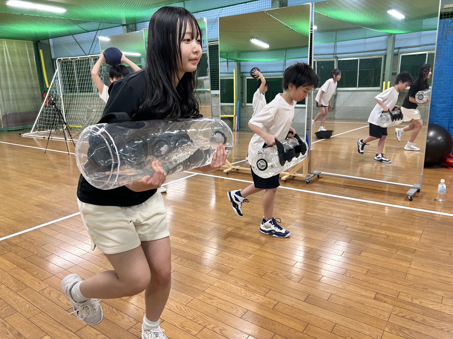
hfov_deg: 67.3
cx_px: 226
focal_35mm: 26
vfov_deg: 53.1
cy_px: 170
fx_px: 340
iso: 160
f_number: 1.5
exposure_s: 1/60
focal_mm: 5.7
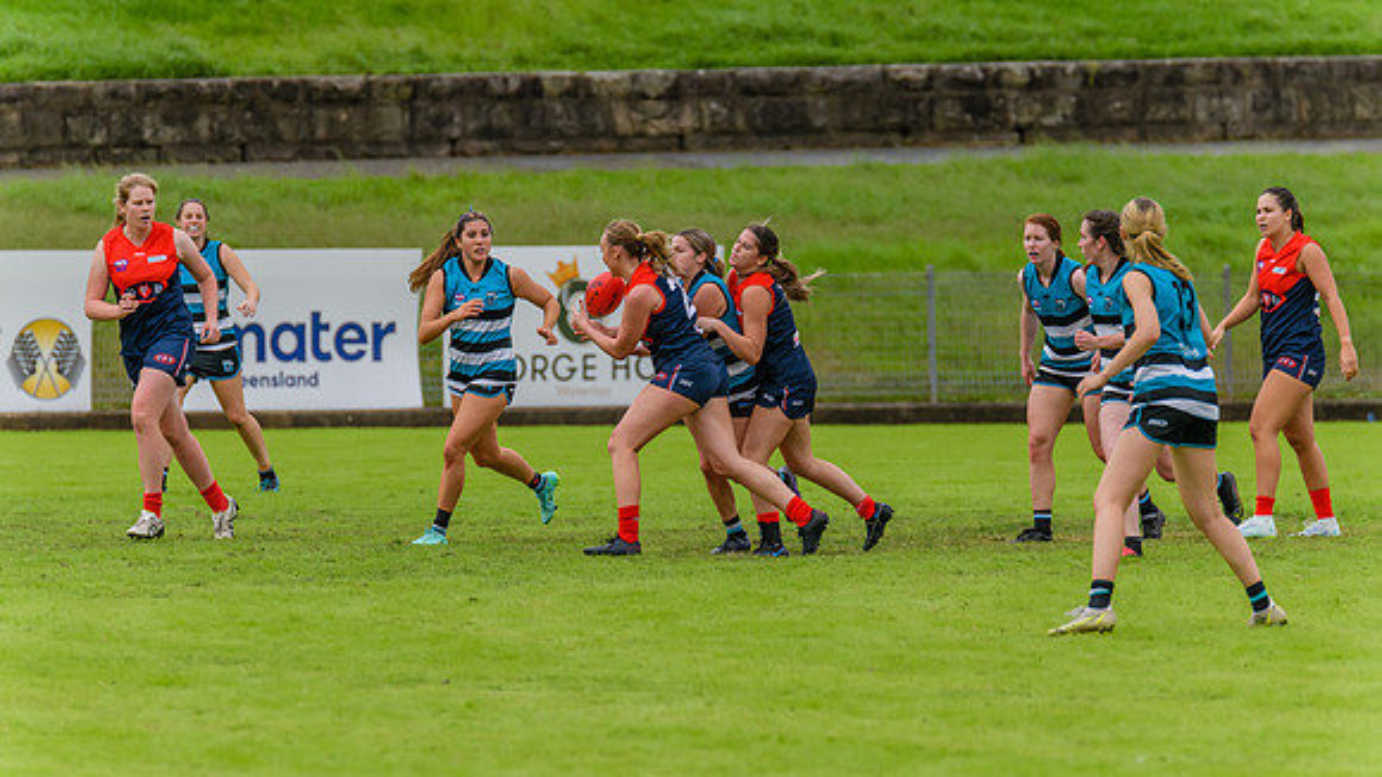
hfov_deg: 4.9
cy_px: 421
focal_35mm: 442
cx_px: 691
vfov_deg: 2.7
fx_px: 16212
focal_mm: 420
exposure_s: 1/2000
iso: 800
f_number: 6.3
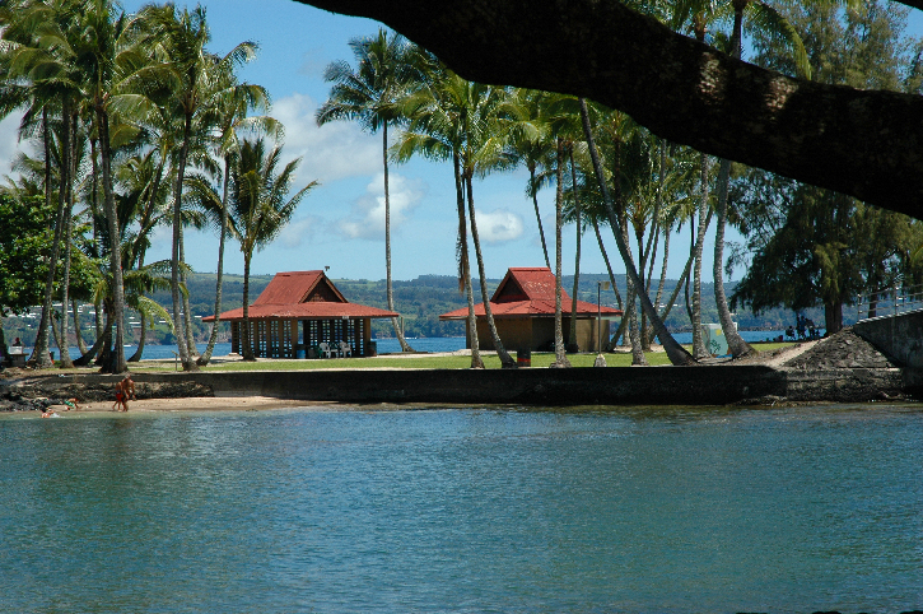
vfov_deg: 13.0
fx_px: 2690
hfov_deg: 19.5
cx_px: 462
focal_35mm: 105
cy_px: 307
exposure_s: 1/500
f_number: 11
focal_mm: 70
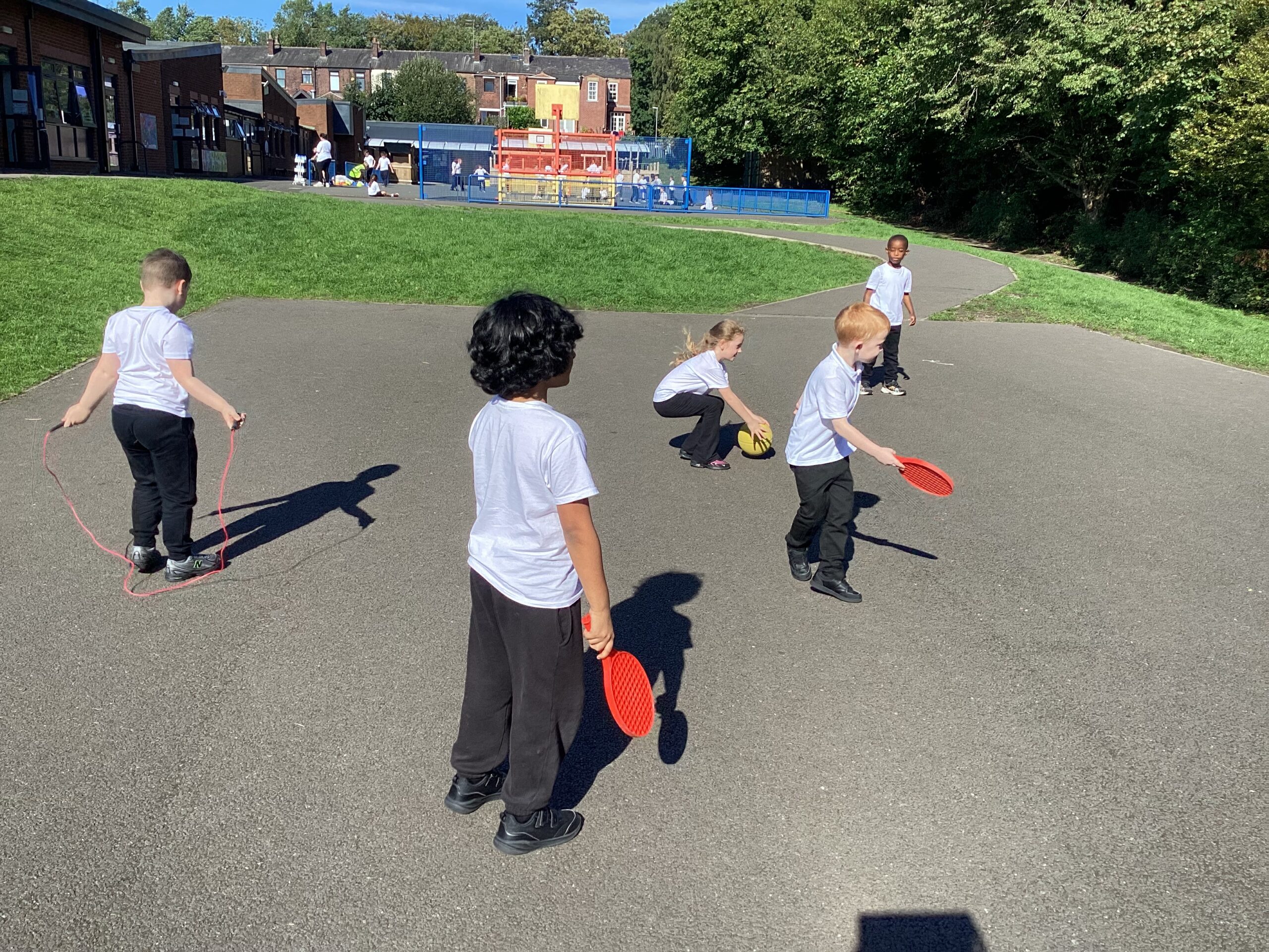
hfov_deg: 58.4
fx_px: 1136
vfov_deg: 45.4
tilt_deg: -13.2
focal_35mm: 31
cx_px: 634
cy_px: 476
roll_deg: -1.8
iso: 25
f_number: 2.4
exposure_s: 1/1018
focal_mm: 3.3
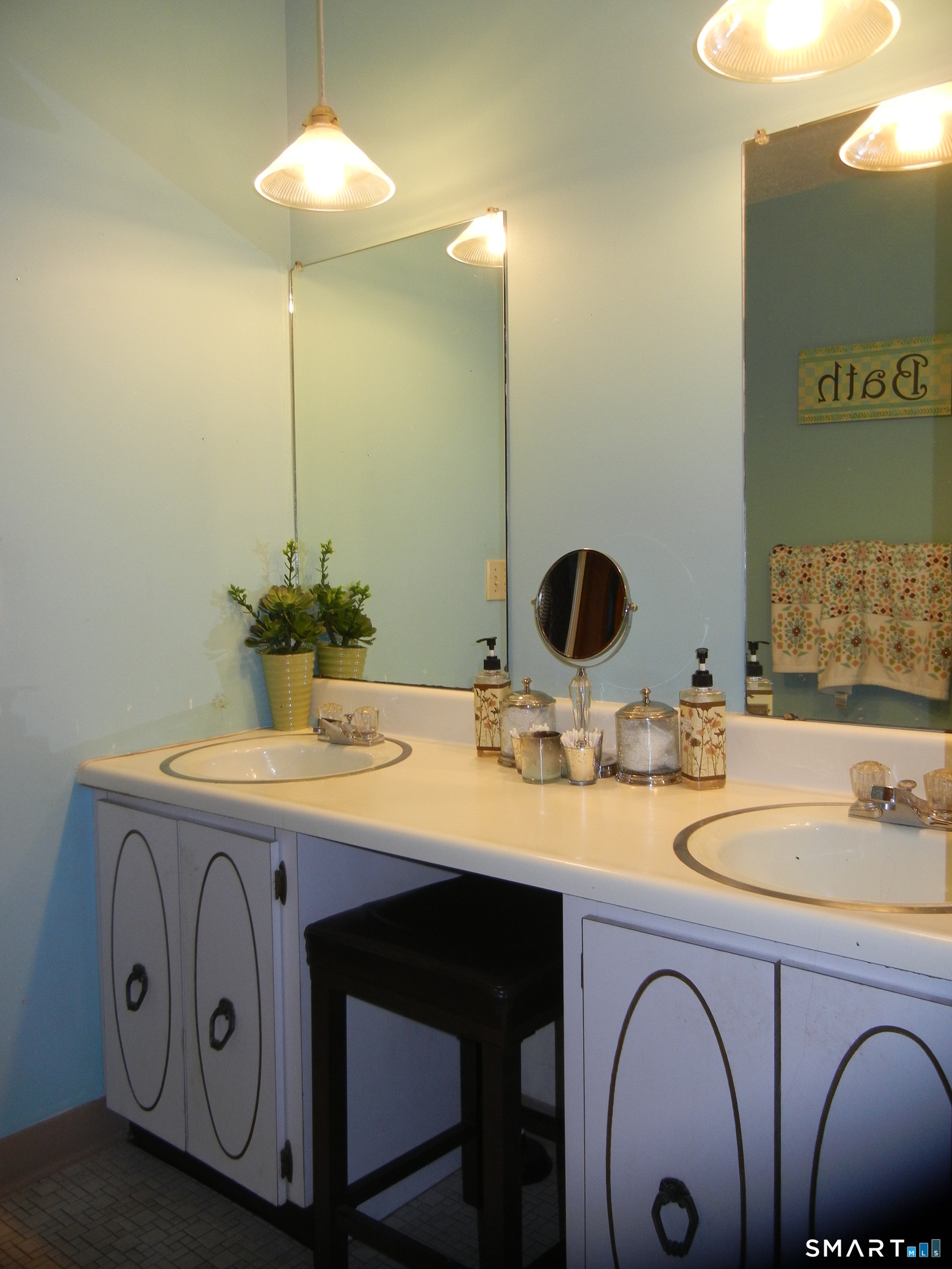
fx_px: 1100
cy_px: 634
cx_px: 476
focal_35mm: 30
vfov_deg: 60.0
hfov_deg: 46.8
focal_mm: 5.4
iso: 200
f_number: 3.5
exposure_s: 1/30
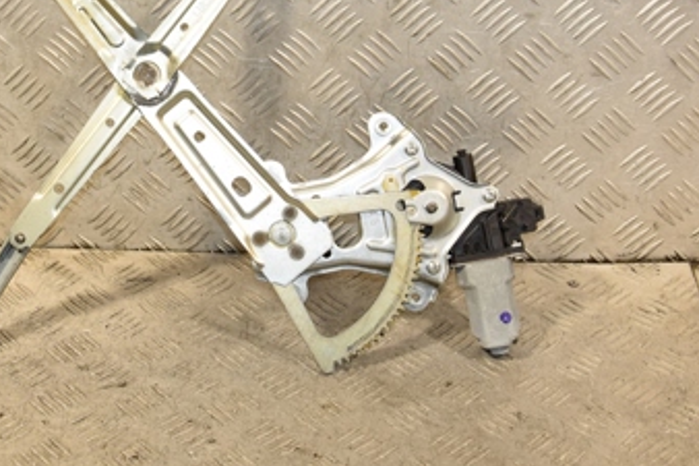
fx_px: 1377
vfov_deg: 19.0
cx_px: 205
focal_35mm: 71
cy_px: 89
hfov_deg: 28.2
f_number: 5.6
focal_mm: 25
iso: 800
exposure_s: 1/200
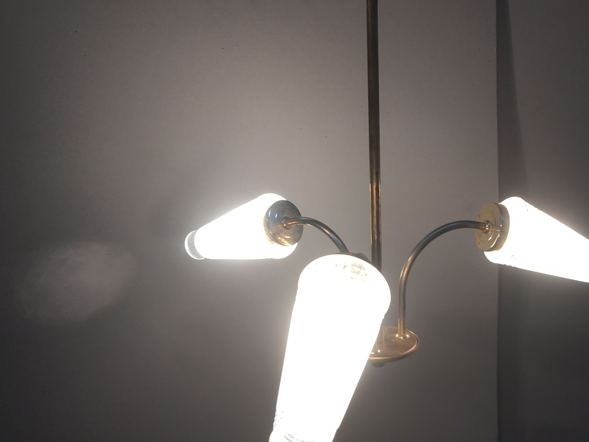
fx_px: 664
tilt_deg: -11.2
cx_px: 372
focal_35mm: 39
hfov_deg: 47.4
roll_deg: -0.5
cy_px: 234
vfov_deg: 36.8
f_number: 2.2
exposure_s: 1/50
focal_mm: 4.15
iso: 32
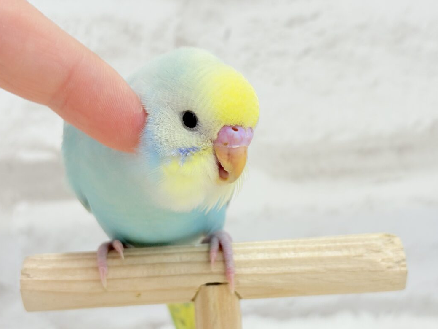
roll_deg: +4.8
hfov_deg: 32.2
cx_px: 234
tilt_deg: -6.6
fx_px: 759
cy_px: 142
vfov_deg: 24.4
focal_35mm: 60
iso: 32
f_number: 1.6
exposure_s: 1/50
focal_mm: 5.96
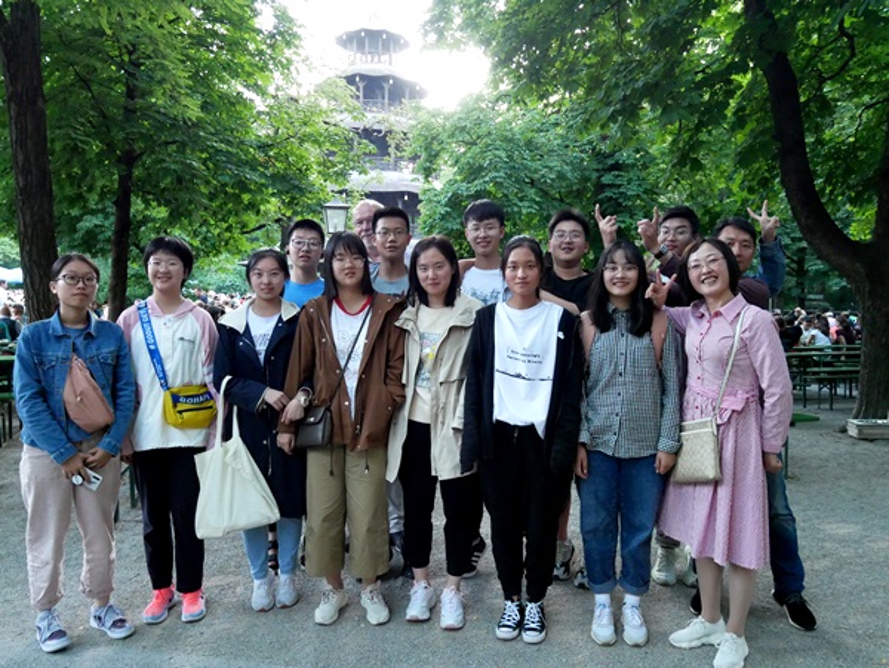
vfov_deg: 46.9
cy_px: 334
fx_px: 771
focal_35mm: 30
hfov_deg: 59.9
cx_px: 444
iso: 3200
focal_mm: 15
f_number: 3.7
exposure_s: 1/50
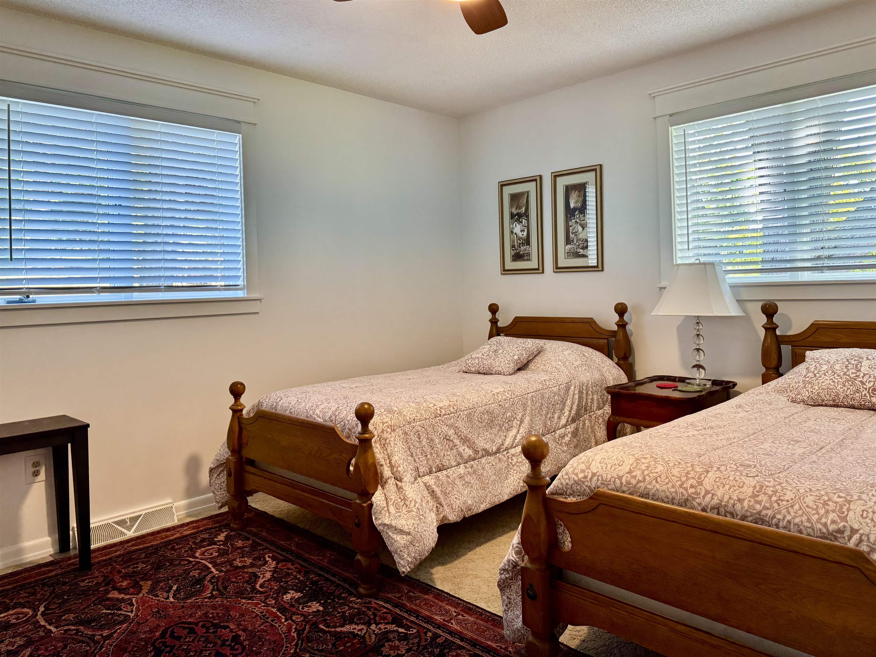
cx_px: 438
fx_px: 607
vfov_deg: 56.8
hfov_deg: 71.6
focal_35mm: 24
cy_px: 328
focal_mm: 6.76
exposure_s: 1/120
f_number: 1.78
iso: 200
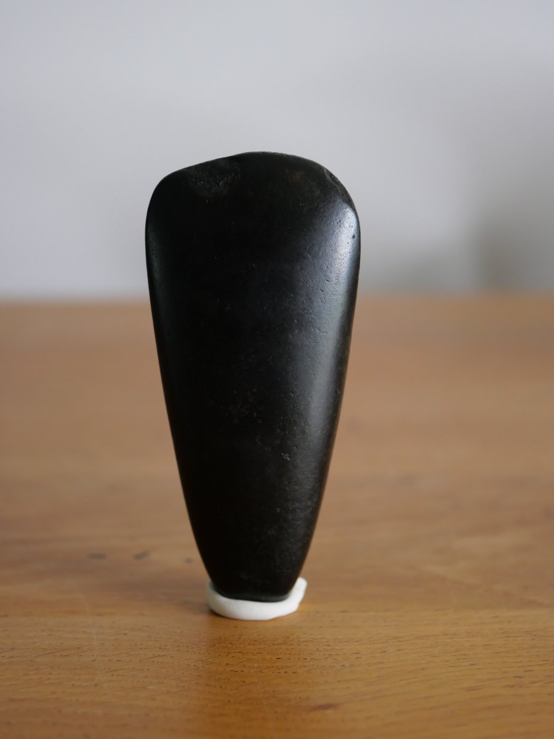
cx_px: 277
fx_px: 1280
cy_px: 370
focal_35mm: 60
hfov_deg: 24.4
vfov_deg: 32.2
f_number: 2.8
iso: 1250
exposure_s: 1/60
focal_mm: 30
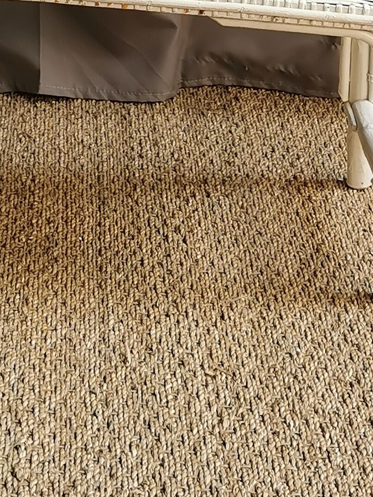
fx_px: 1709
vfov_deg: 15.5
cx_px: -56
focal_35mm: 119
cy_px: -211
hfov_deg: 12.2
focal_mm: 5.58
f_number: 1.8
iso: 50
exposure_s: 1/194
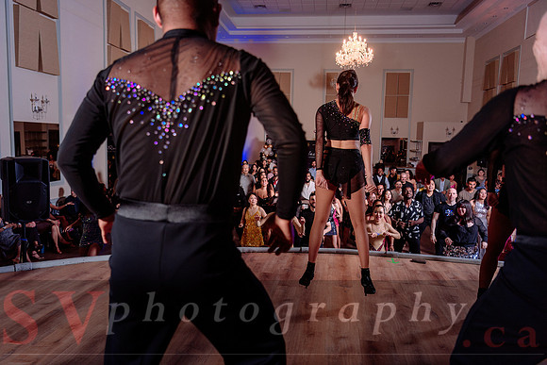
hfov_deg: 63.6
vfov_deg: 45.0
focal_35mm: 29
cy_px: 182
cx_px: 274
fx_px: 441
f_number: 2.8
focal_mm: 29
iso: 500
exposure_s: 1/160
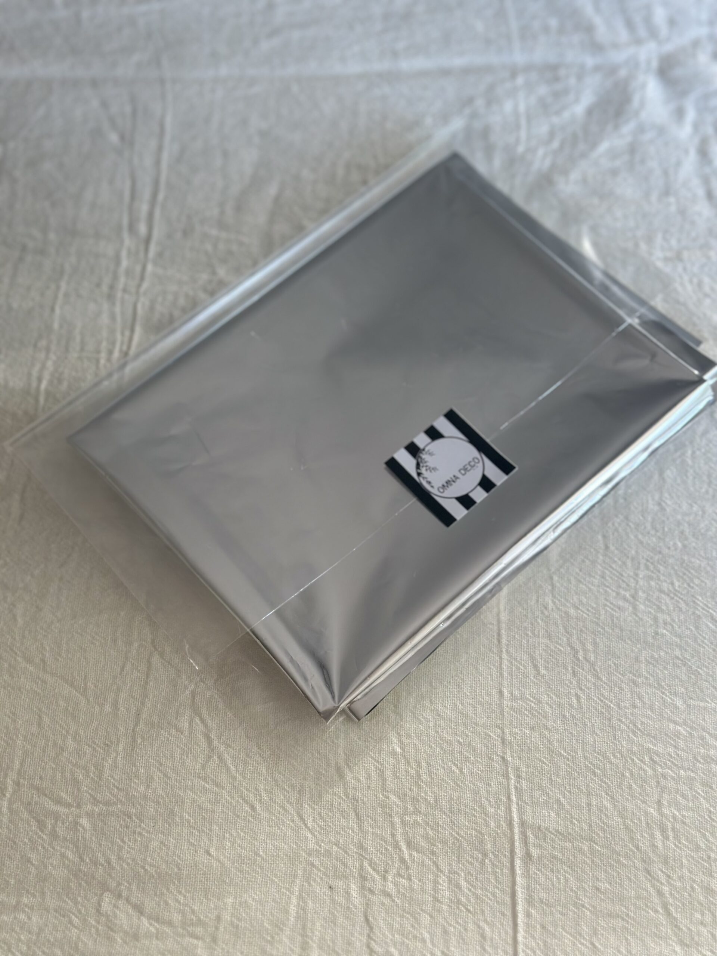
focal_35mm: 48
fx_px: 1326
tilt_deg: -61.0
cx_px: 358
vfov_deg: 39.7
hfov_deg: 30.3
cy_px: 478
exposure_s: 1/133
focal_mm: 6.86
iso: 125
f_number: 1.78
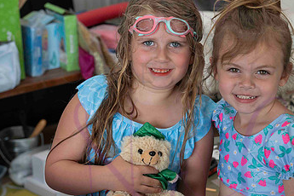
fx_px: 604
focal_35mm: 74
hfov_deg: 27.0
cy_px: 115
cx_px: 217
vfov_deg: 18.4
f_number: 4
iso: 400
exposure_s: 1/160
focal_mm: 43
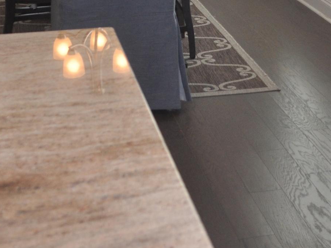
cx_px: 282
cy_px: -93
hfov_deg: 22.3
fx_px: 822
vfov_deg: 16.1
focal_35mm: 86
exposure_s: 1/125
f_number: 3.5
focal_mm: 18
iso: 400
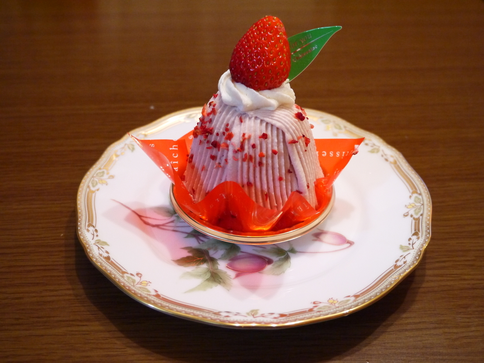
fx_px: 559
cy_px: 182
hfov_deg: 46.8
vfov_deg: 36.0
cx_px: 242
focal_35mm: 40
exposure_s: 1/20
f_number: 4.5
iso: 1600
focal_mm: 20
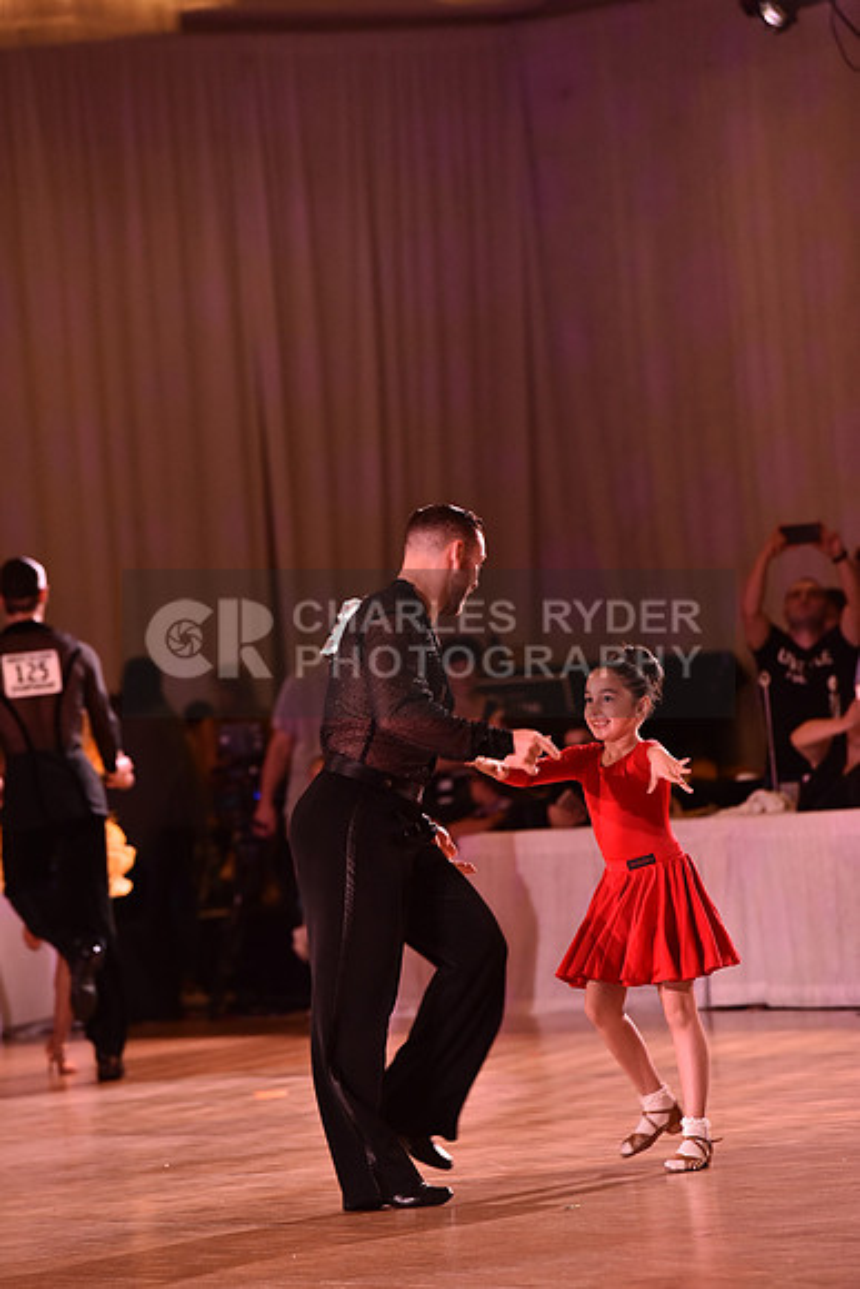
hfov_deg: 6.9
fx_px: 7162
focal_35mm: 200
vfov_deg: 10.3
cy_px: 644
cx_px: 430
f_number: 5
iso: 2000
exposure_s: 1/200
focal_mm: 200
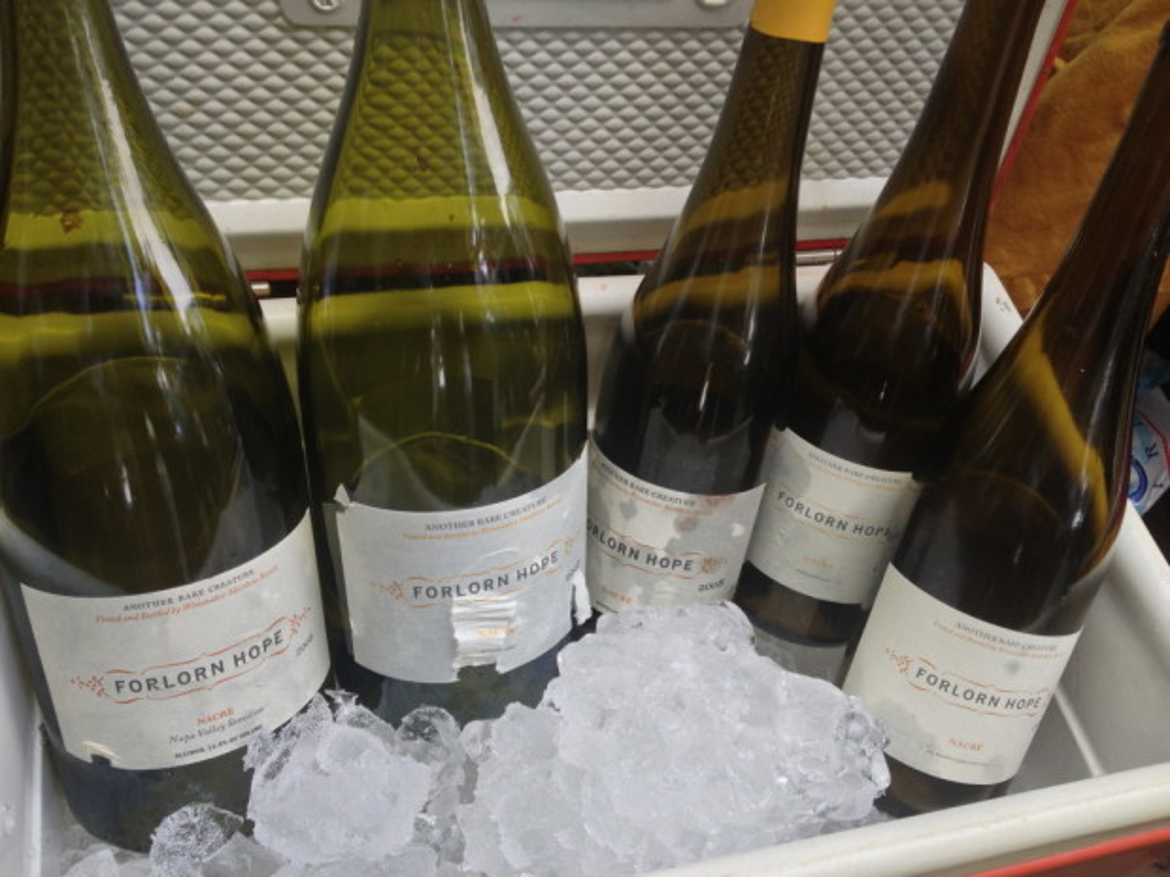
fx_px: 1183
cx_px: 585
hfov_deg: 52.6
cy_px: 438
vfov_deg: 40.7
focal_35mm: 35
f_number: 2.4
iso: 50
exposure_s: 1/120
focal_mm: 4.28
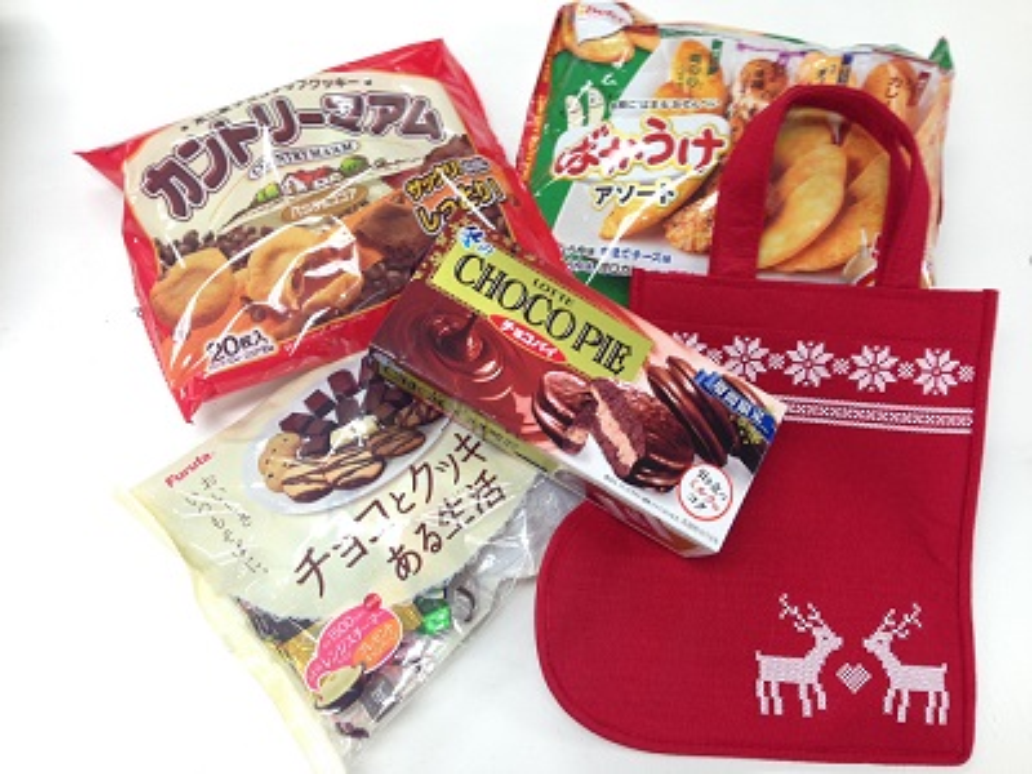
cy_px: 387
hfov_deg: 55.4
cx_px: 516
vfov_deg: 42.9
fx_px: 984
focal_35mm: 33
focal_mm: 4.12
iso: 50
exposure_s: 1/24
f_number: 2.4
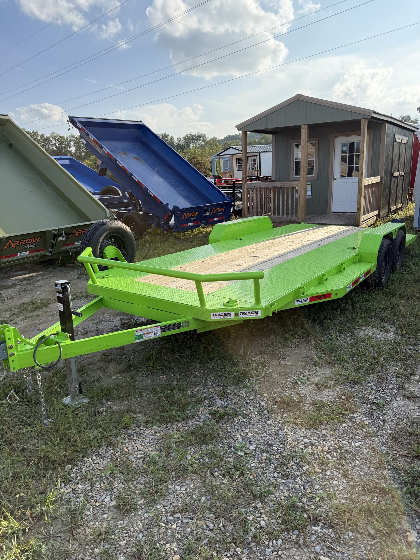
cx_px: 210
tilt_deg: -15.2
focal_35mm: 24
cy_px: 280
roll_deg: +2.9
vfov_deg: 71.6
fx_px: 388
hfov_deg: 56.8
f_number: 1.78
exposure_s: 1/1855
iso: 80
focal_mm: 6.76
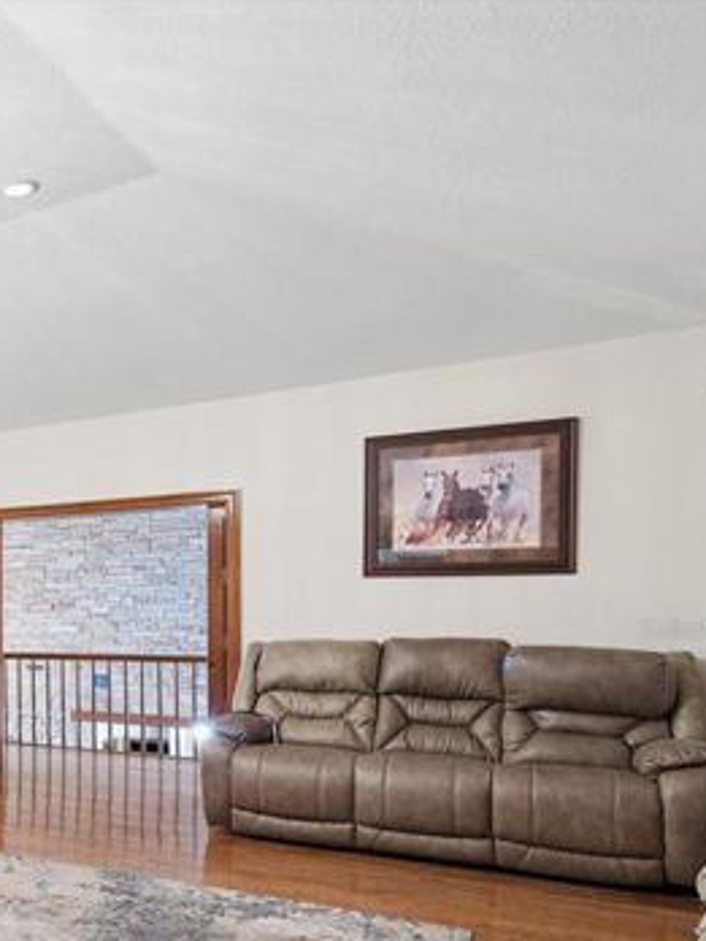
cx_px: -207
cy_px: 629
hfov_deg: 31.5
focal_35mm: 35
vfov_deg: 51.6
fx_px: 952
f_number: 9
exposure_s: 1
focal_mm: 18
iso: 200
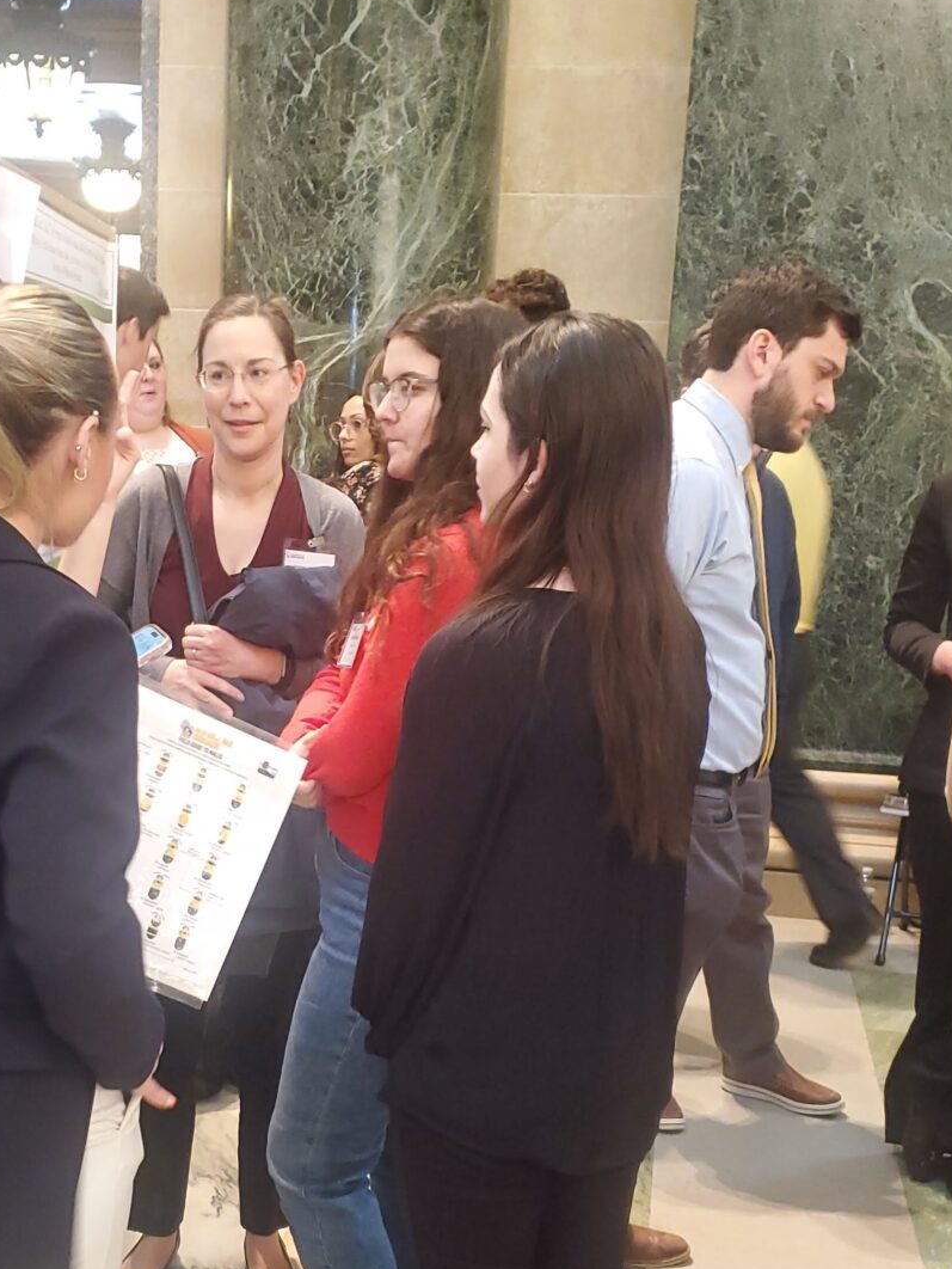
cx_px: 275
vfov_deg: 39.7
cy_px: 900
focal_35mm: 47
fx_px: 1723
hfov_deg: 30.5
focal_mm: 4.3
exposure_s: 1/24
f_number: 1.5
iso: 250
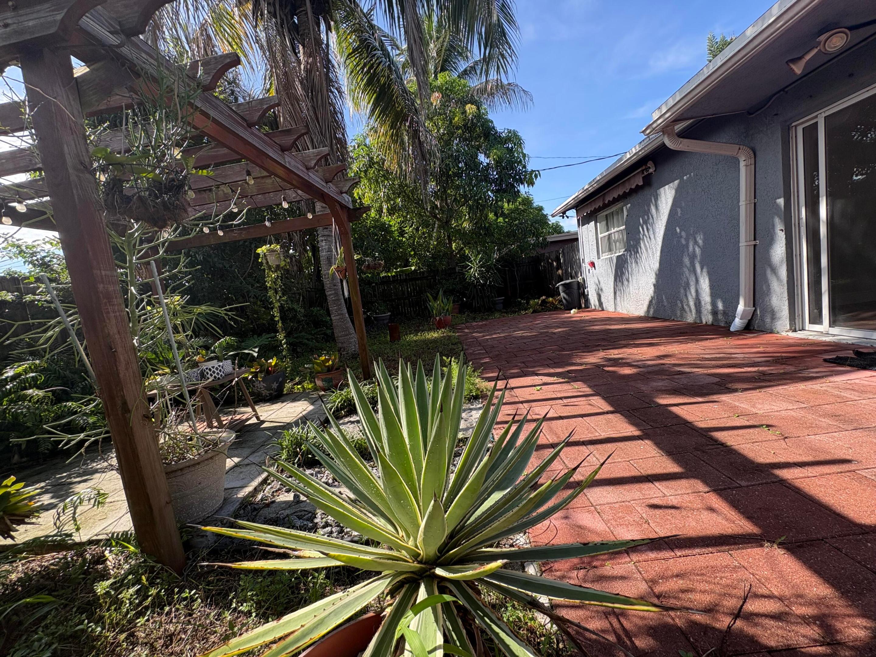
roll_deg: +8.3
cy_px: 328
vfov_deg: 85.7
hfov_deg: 102.1
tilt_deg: -5.4
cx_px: 438
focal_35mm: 14
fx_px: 354
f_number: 2.2
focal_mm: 2.22
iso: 64
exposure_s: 1/414
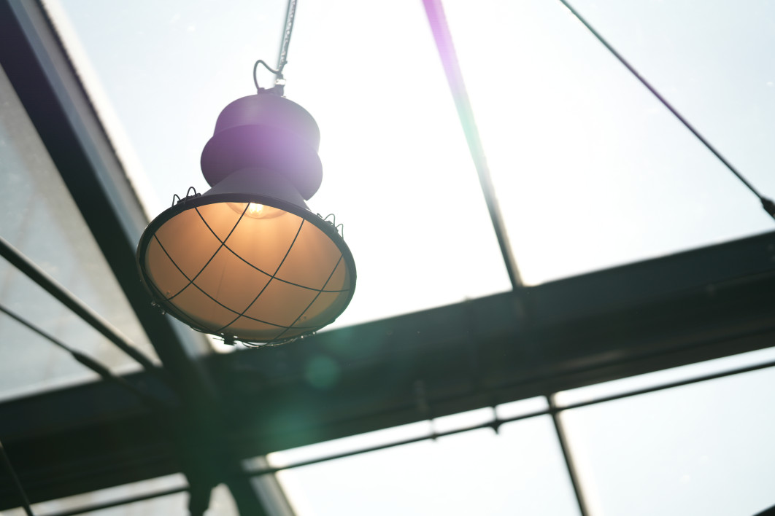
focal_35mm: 85
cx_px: 388
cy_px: 258
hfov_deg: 23.9
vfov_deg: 16.1
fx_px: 1830
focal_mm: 85
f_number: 1.4
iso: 100
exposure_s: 1/8000
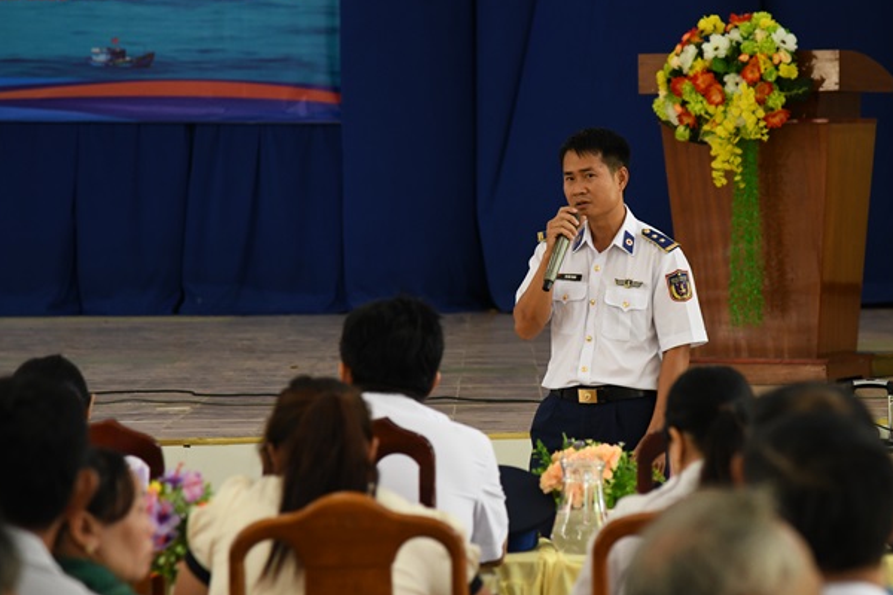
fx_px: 4961
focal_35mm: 200
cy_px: 239
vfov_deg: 6.9
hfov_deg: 10.3
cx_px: 597
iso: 1600
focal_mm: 120
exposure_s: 1/125
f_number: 4
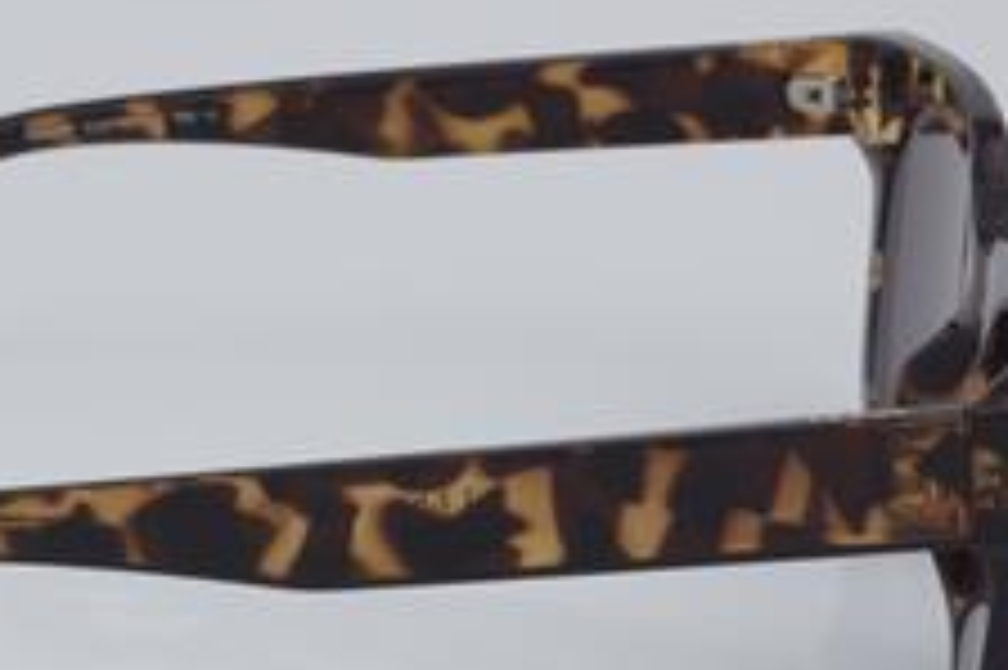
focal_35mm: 134
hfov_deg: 15.2
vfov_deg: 10.2
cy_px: 495
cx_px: 234
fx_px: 3749
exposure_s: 1/4
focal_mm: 50
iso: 100
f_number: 32
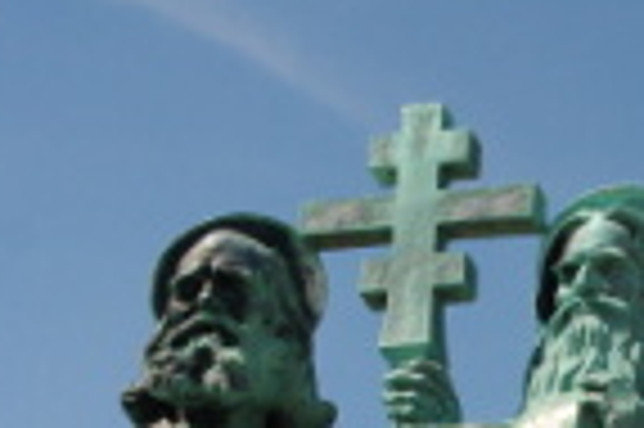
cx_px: 955
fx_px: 2983
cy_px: 820
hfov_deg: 11.8
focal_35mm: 167
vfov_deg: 7.9
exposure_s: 1/160
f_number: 6.3
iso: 200
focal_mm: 29
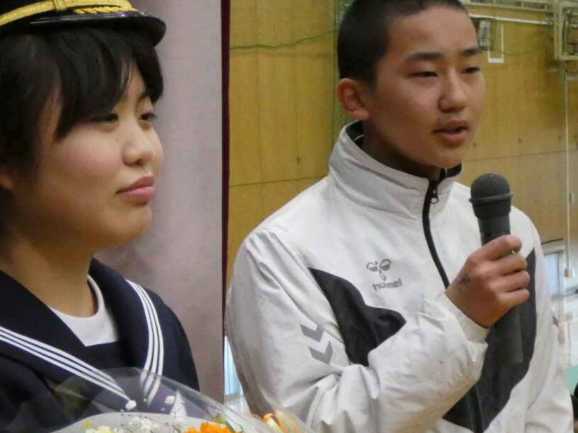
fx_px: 2154
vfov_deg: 11.4
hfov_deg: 15.2
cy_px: 355
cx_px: 176
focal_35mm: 129
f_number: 4
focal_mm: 9.9
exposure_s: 1/80
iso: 1000
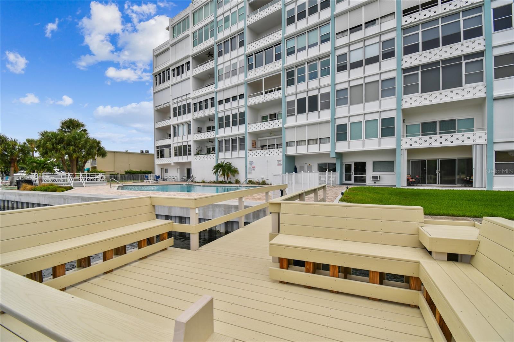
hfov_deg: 100.4
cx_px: 257
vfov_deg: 77.3
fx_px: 214
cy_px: 171
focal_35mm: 15
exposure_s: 1/500
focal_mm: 10
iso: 100
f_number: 7.1
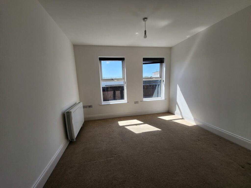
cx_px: 126
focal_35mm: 13
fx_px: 94
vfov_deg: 89.9
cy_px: 94
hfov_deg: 106.2
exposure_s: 1/452
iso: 32
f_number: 2.2
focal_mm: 1.74
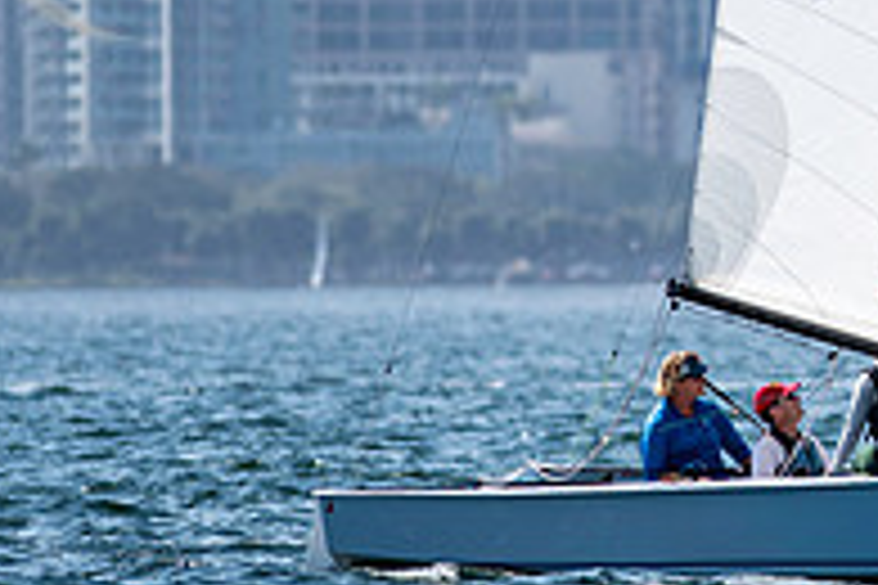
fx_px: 33020
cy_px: -110
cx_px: 1279
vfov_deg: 1.0
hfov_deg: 1.5
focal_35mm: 1354
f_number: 5
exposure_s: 1/3200
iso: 200
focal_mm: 300
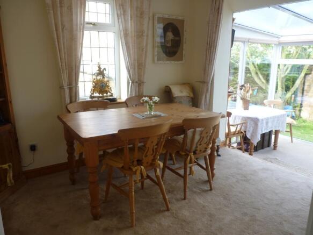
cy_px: 118
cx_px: 156
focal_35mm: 27
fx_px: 244
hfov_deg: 65.3
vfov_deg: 51.3
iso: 80
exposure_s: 1/40
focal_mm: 4.8
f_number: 2.8
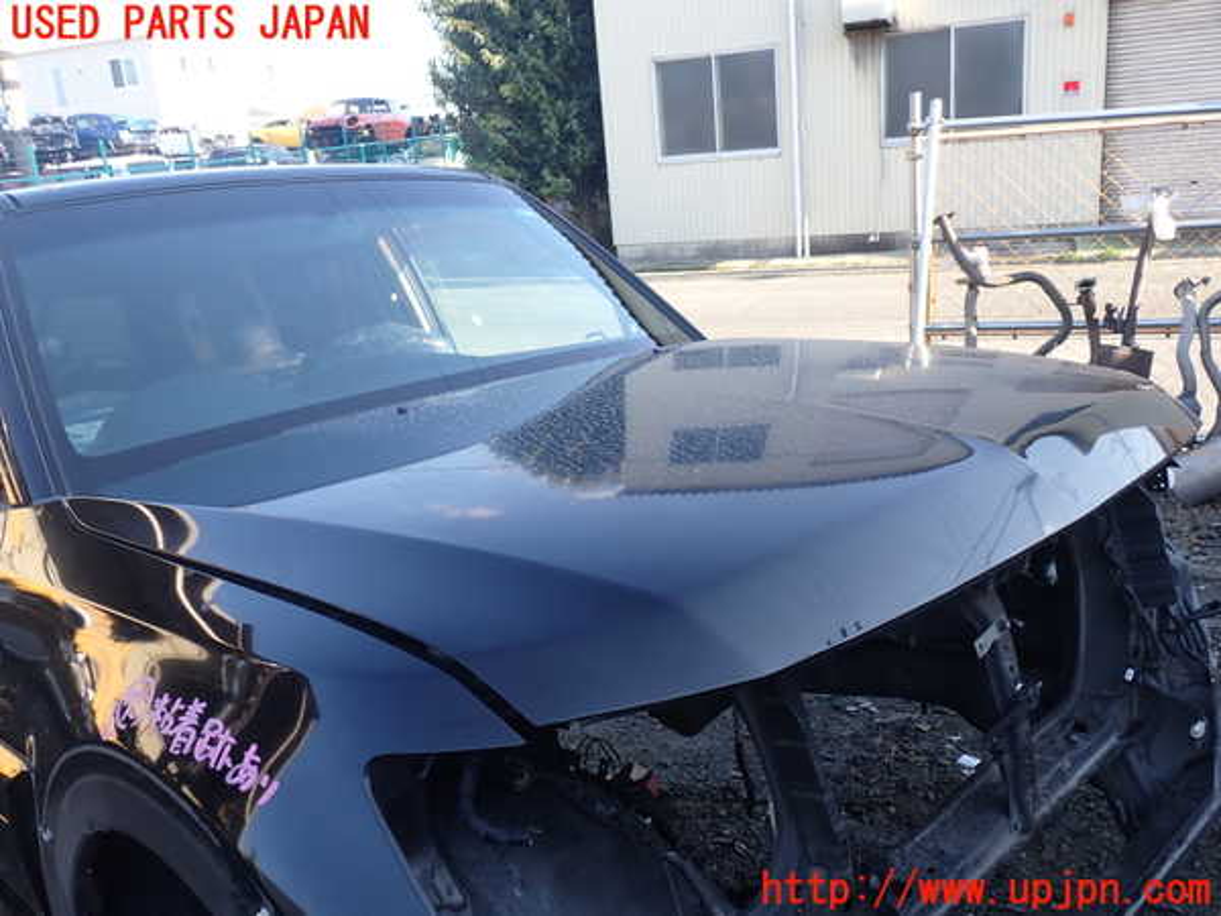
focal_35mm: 30
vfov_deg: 46.8
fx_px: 1058
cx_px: 610
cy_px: 458
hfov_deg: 60.0
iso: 100
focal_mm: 5.4
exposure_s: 1/160
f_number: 3.2
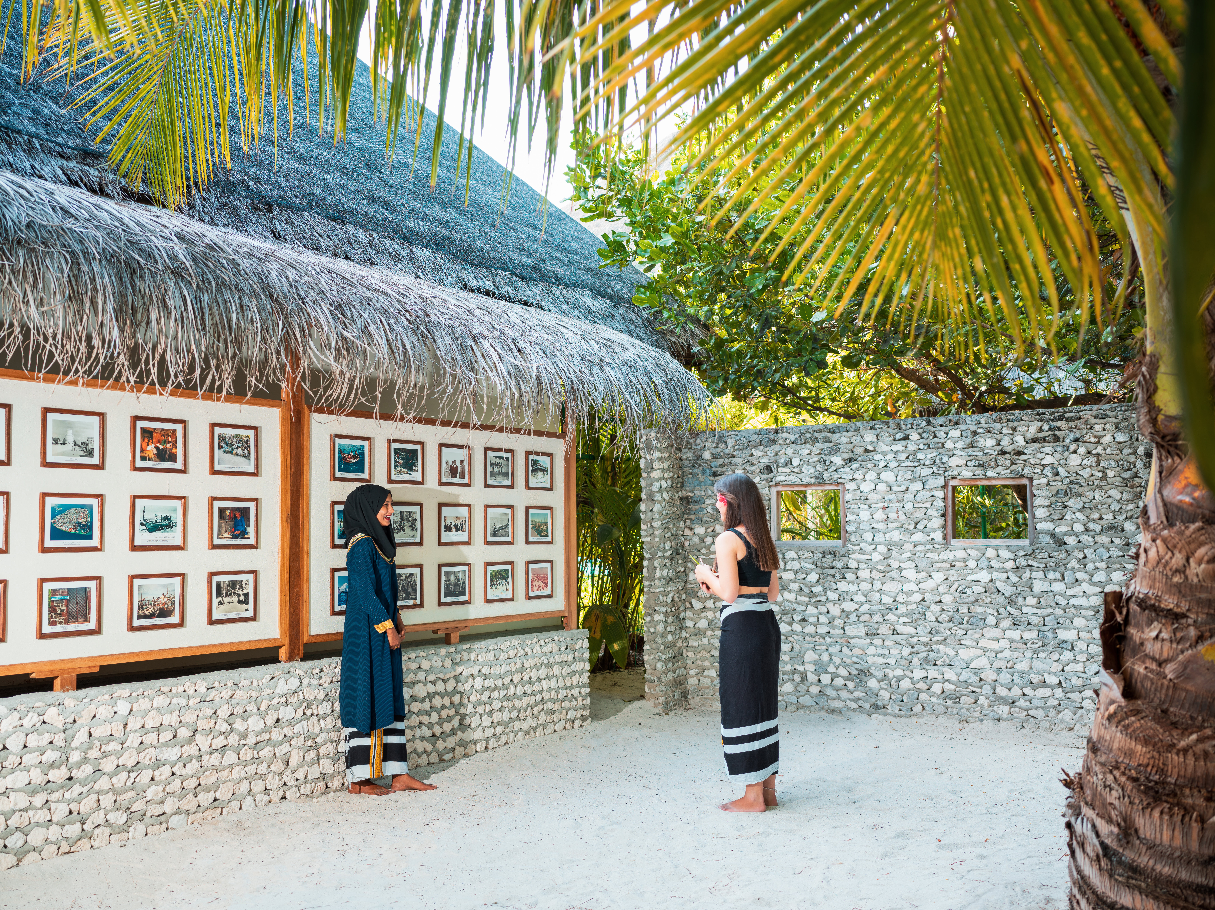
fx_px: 1228
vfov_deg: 40.7
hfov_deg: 52.6
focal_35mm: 35
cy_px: 455
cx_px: 608
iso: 100
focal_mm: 45
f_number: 5
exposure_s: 1/20
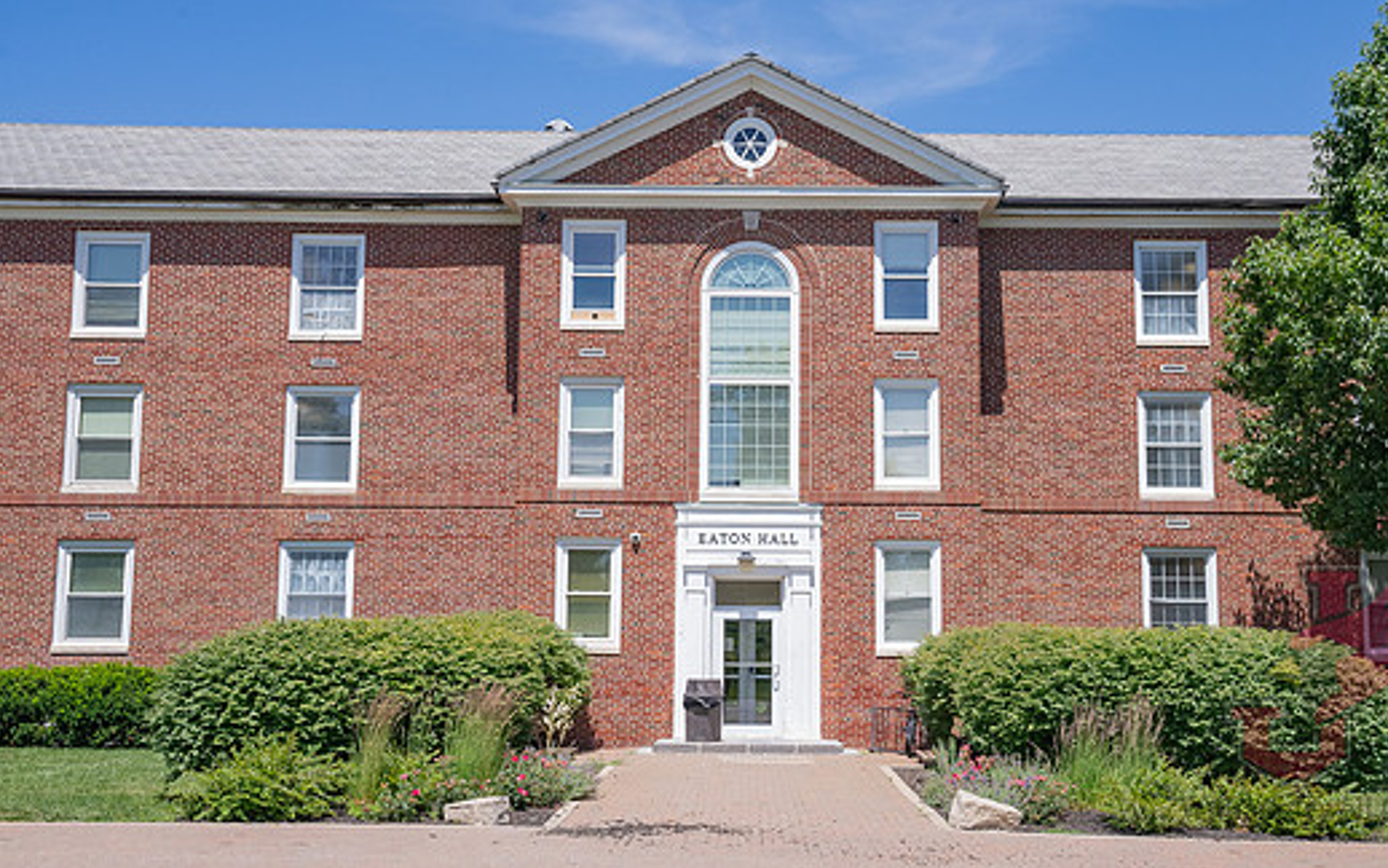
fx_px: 1703
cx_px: 756
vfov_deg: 28.6
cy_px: 434
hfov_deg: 44.3
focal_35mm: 45
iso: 1000
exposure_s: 1/500
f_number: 13
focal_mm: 39
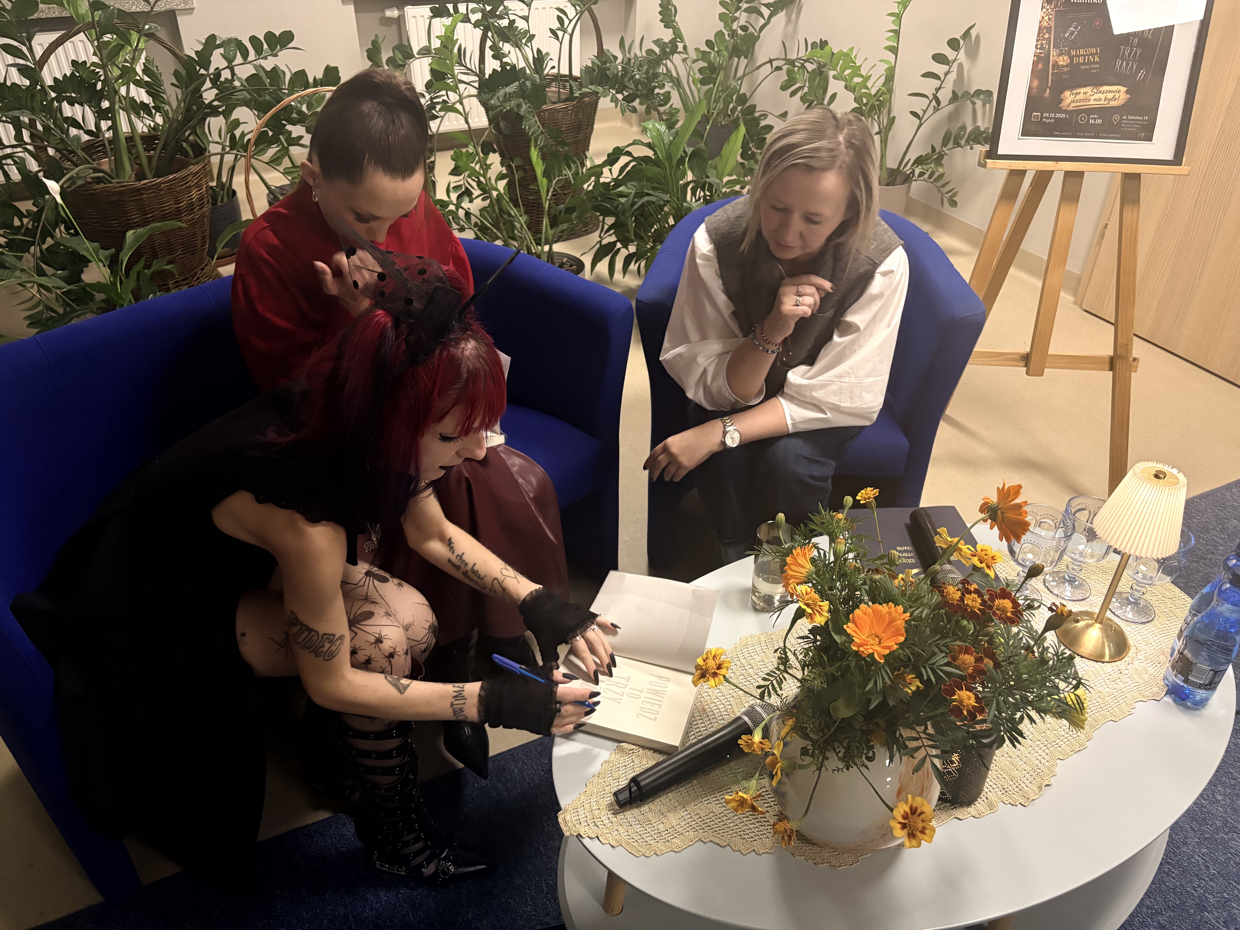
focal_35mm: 26
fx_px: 931
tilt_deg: -34.6
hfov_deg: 67.3
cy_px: 465
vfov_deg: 53.1
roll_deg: +0.1
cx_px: 620
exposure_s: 1/60
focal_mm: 5.96
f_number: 1.6
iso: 400
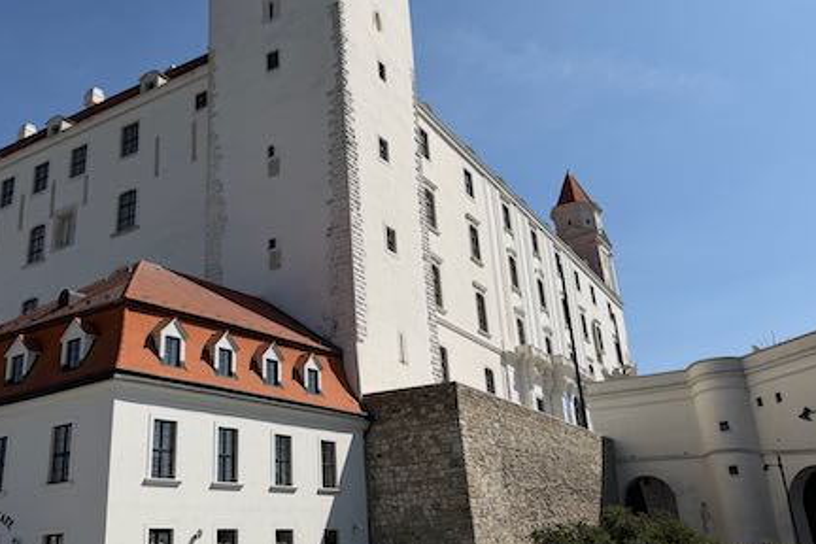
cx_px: 351
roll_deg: +3.0
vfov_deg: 35.7
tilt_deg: +23.2
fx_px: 839
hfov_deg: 51.7
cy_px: 195
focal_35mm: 37
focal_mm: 6.76
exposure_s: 1/9091
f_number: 1.78
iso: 80
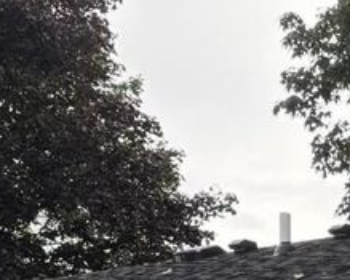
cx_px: 523
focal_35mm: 158
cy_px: 553
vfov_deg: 9.2
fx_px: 1636
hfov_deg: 11.7
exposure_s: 1/1016
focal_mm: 5.96
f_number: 1.6
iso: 64
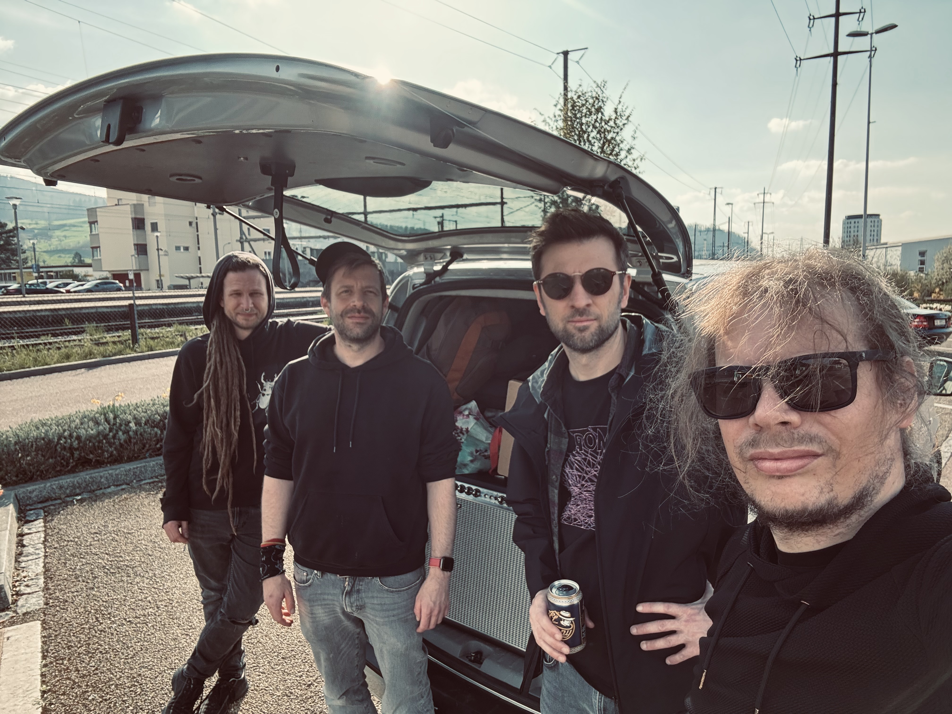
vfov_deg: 58.9
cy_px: 357
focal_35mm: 23
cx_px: 476
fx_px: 633
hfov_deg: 73.9
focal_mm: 2.69
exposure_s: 1/392
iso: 25
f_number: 1.9
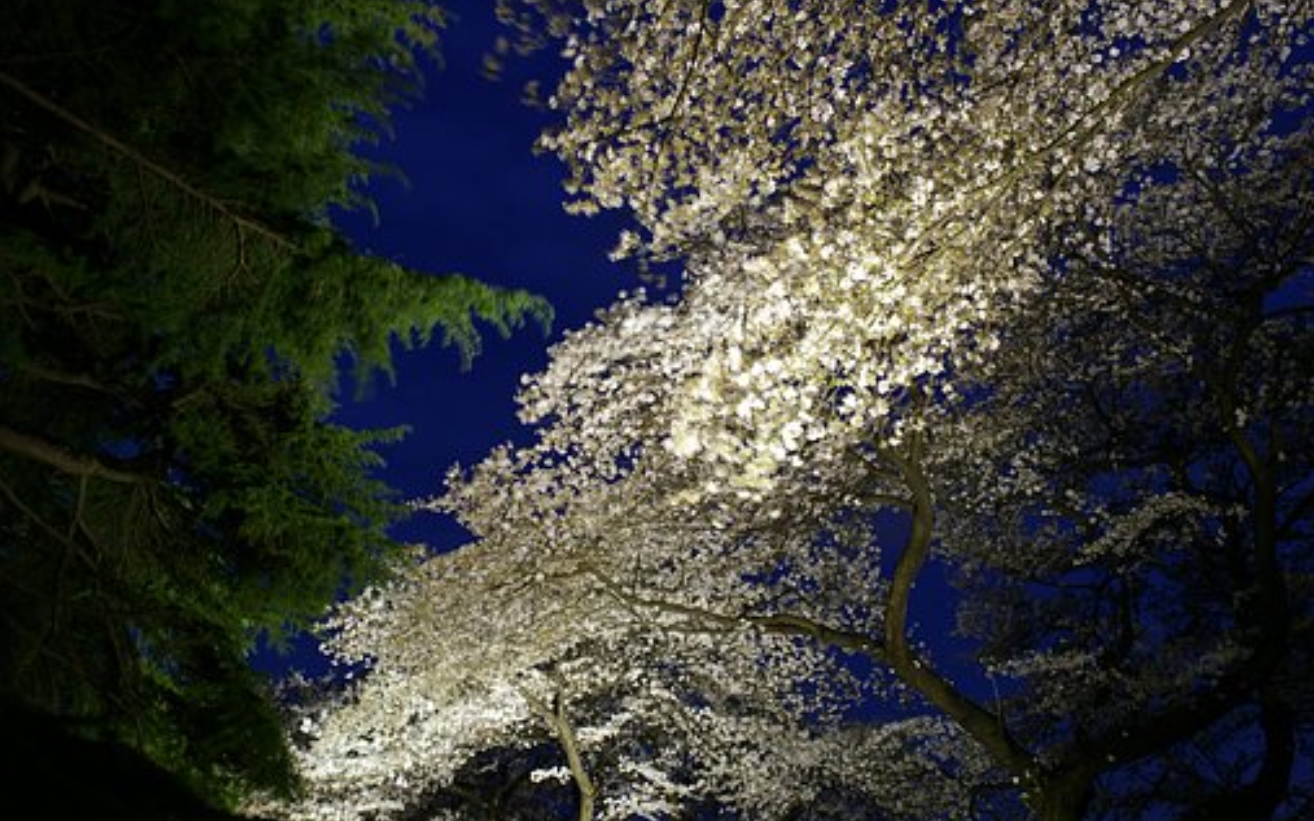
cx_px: 653
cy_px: 407
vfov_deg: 34.4
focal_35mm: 37
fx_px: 1325
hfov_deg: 52.7
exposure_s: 2
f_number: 5.6
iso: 200
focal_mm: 24
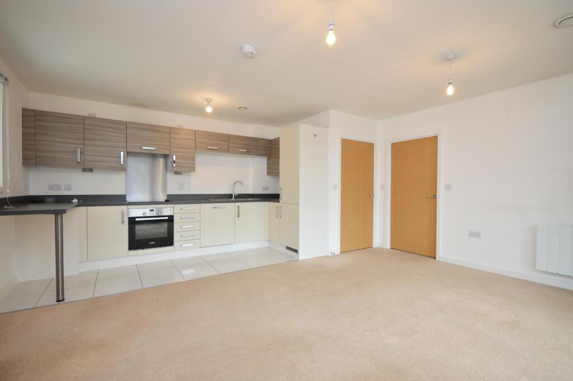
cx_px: 286
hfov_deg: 100.4
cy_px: 190
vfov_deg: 77.2
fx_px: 239
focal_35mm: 15
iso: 400
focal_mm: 10
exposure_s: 1/40
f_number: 5.6
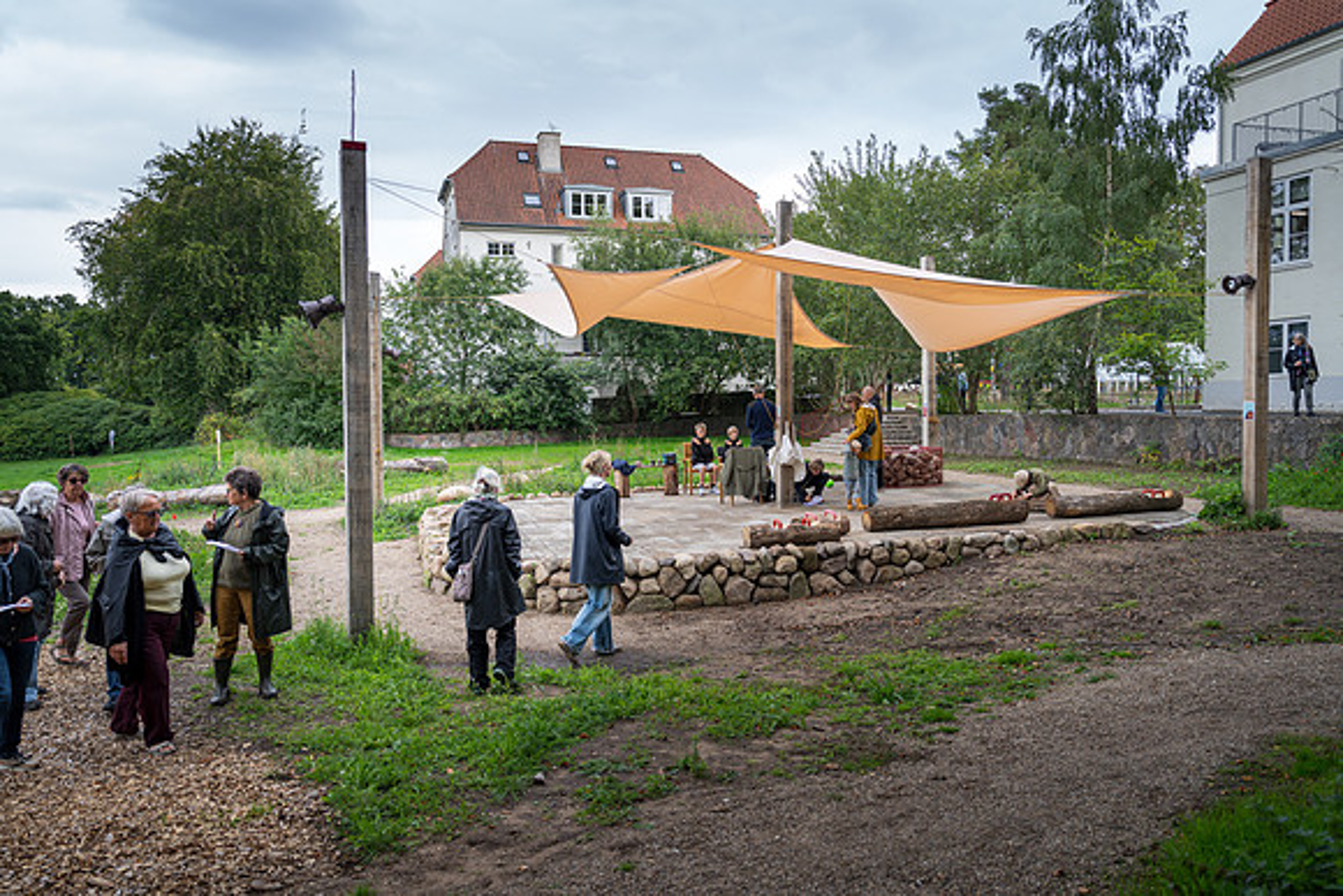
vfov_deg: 46.4
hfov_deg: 65.5
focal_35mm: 28
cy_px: 448
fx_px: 1045
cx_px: 672
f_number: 2.8
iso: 100
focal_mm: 28
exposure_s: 1/200
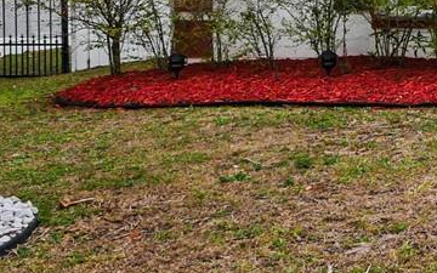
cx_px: 736
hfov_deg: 22.3
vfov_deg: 19.2
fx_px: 786
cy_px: 6
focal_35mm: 66
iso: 200
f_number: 6.3
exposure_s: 1/320
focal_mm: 7
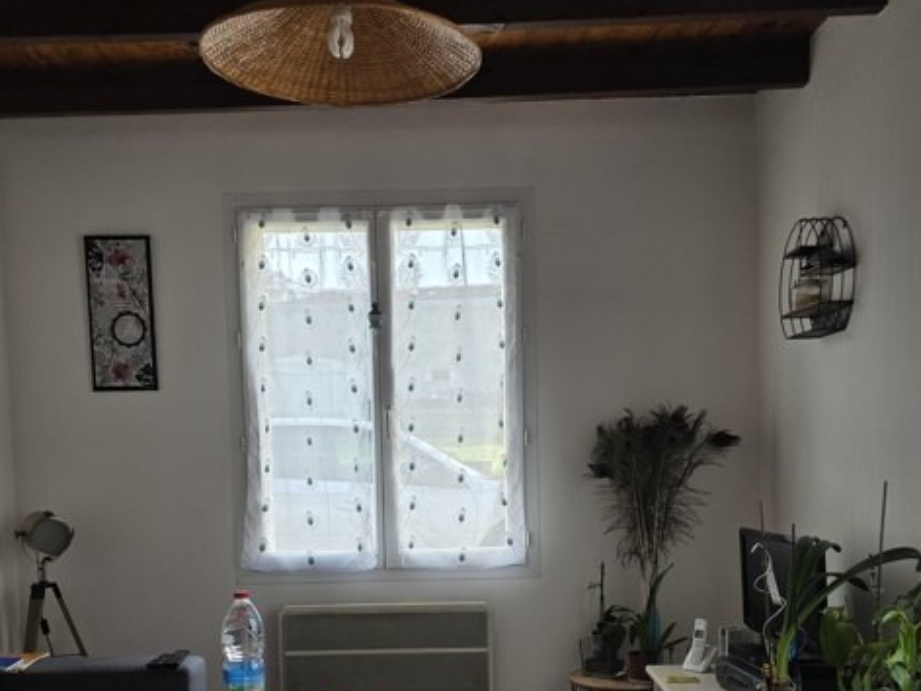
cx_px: 460
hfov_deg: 47.9
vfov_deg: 36.0
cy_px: 515
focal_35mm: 39
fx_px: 1038
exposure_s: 1/180
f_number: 1.7
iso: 64
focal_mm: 6.3
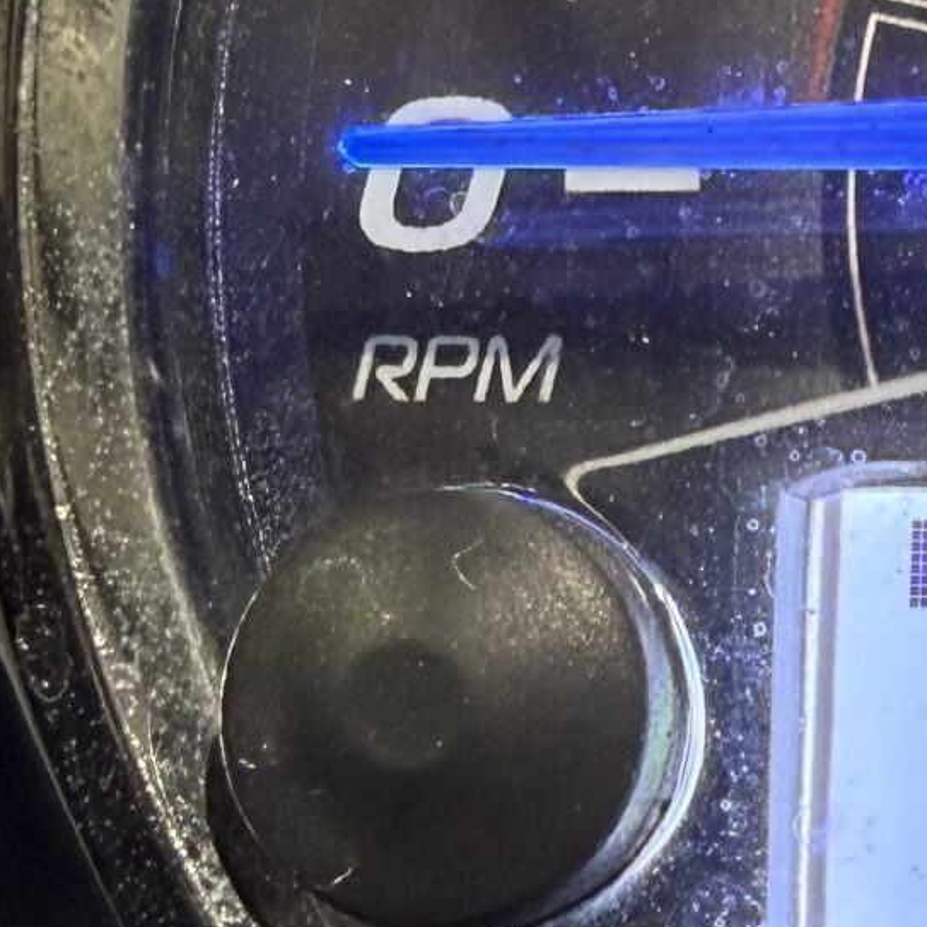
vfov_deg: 17.2
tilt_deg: -18.9
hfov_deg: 16.0
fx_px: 3030
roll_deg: -0.8
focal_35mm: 100
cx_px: 1386
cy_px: 830
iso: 250
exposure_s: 1/60
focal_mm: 2.22
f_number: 2.2
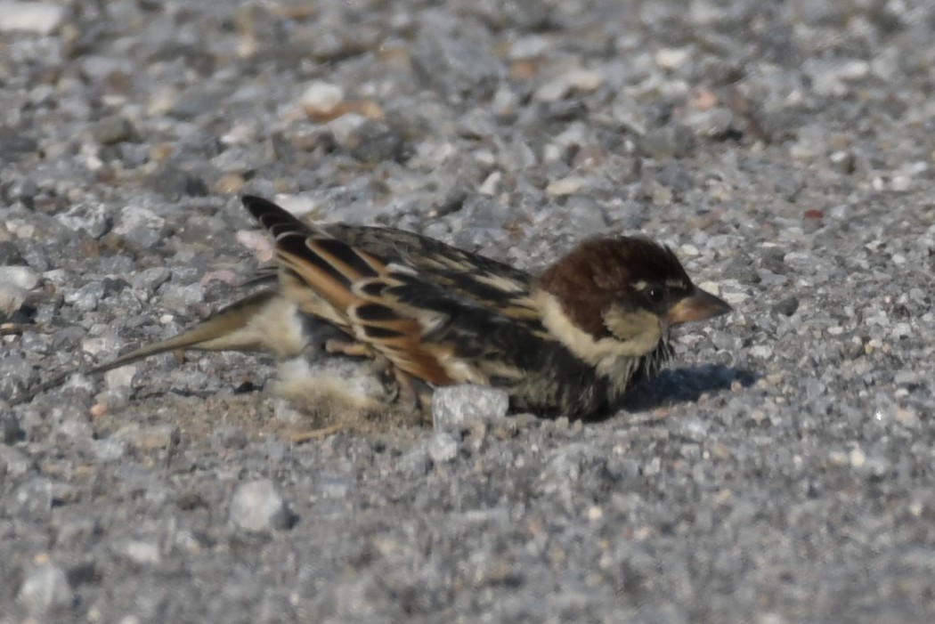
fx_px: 19486
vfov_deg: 1.8
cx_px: 468
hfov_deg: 2.7
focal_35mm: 750
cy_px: 312
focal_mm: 500
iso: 250
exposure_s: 1/1600
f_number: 6.3
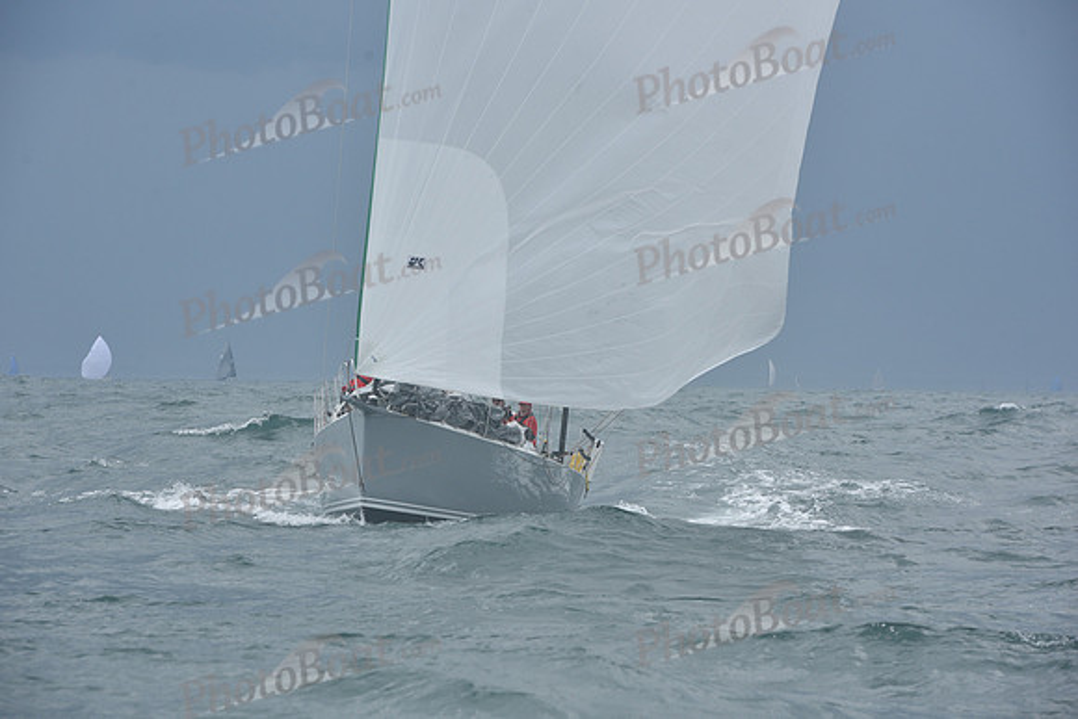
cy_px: 360
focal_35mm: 145
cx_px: 539
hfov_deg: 14.2
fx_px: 4343
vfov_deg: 9.5
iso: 320
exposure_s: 1/800
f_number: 8
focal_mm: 145
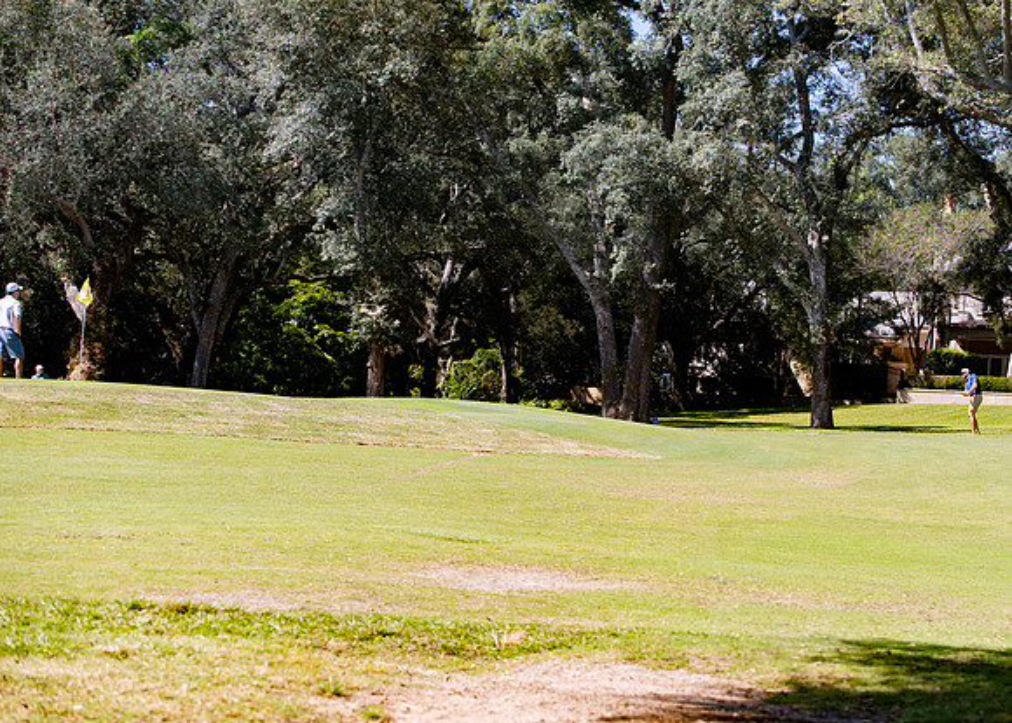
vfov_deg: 16.3
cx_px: 651
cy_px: 331
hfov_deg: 22.6
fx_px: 2529
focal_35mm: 88
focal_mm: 70
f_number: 4
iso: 100
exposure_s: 1/500
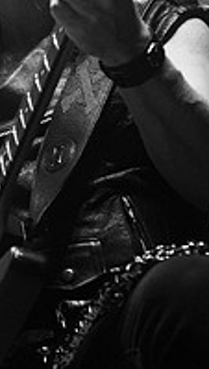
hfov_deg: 7.1
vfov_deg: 12.6
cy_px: 54
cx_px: -111
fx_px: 1659
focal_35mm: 169
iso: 2500
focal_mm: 48
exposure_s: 1/320
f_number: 3.2
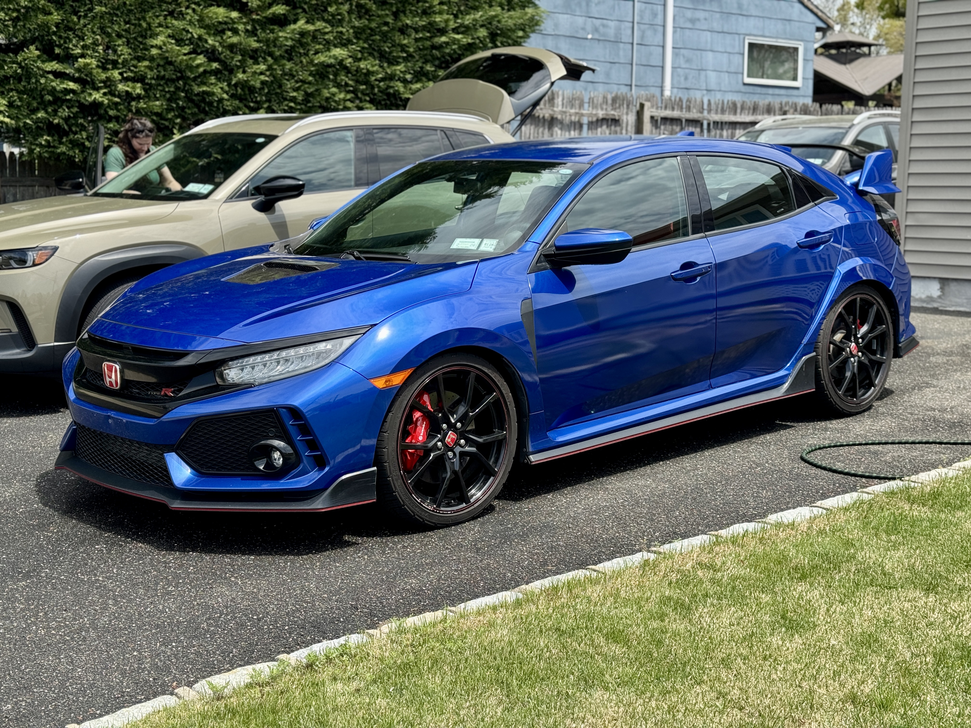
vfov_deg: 30.3
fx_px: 1346
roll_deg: -0.9
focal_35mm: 48
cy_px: 364
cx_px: 486
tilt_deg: -8.6
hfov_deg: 39.7
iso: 64
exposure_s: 1/2331
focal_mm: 6.76
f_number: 1.78
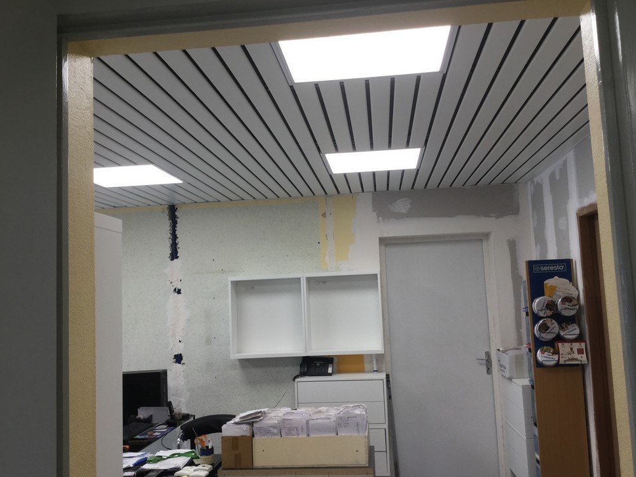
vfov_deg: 44.2
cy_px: 245
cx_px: 322
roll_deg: +1.7
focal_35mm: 32
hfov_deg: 56.8
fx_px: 588
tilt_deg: +4.7
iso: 32
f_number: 2.4
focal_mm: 3.3
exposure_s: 1/50
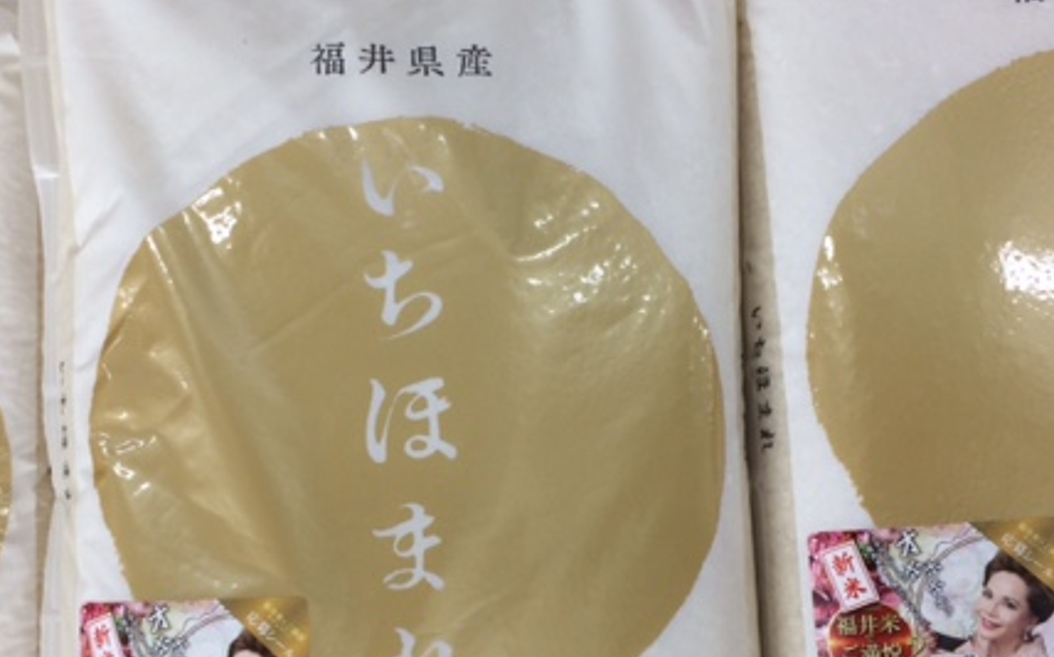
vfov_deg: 27.8
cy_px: 416
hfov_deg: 43.5
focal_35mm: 46
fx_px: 1321
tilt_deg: -82.5
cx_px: 488
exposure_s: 1/60
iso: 50
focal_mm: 4.15
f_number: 2.2
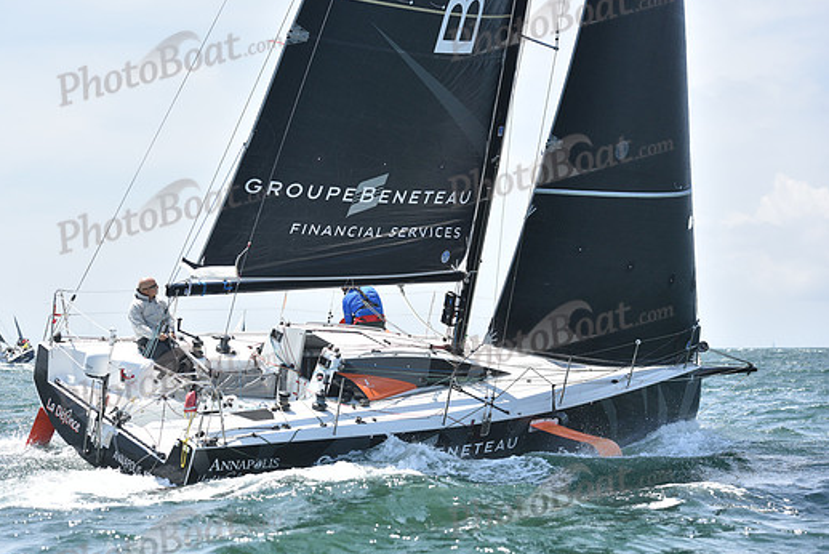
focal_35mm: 84
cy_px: 273
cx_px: 366
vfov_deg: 16.3
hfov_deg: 24.2
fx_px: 1935
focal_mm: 75
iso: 250
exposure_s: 1/1250
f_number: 5
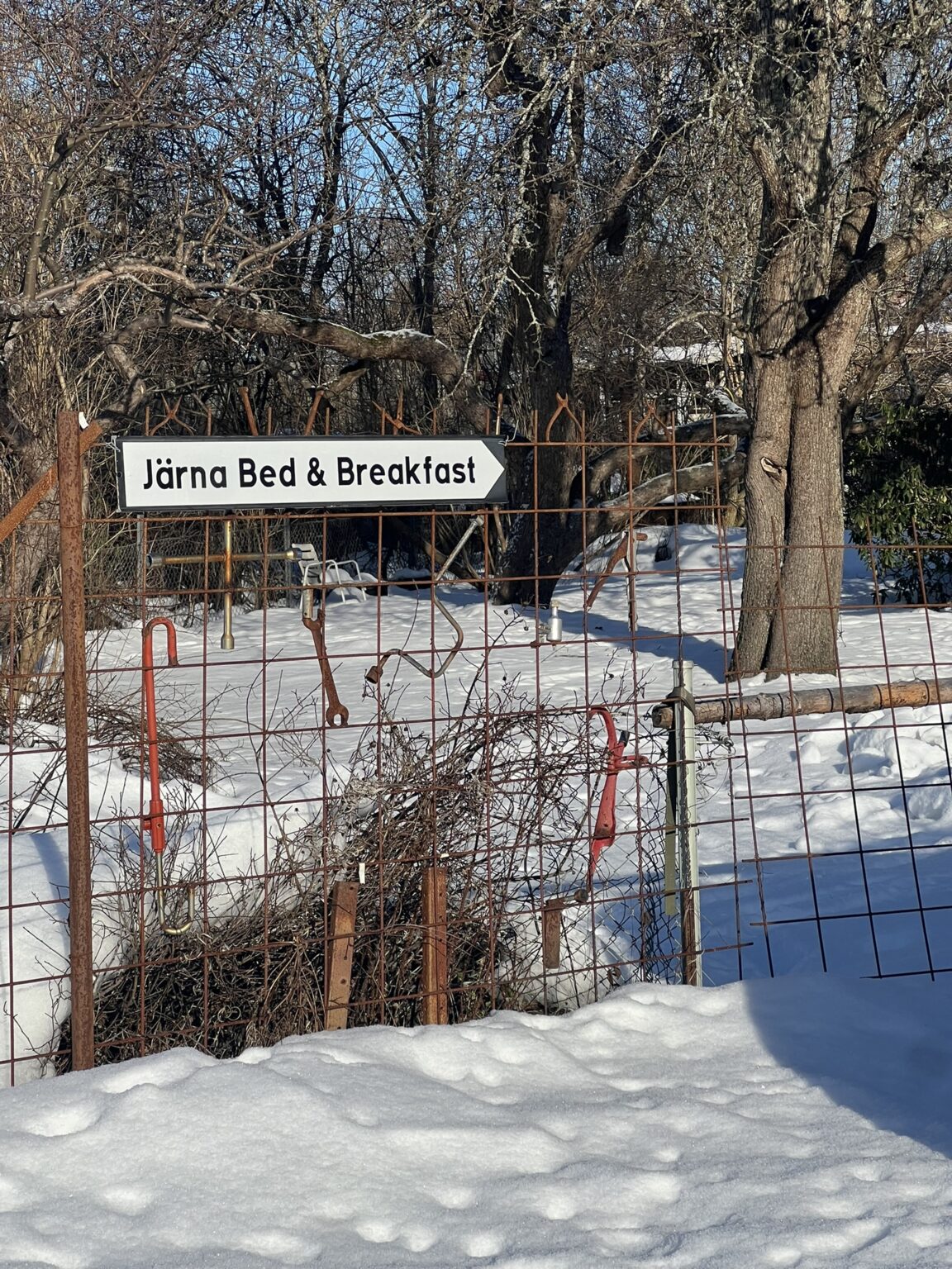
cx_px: 476
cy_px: 634
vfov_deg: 25.3
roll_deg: +2.4
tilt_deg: -2.0
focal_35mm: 77
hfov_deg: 19.1
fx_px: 2824
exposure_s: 1/1074
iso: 32
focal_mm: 9
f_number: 2.8
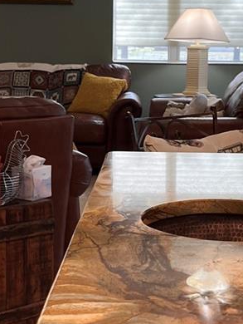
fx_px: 748
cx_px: 153
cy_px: 132
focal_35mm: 80
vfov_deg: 24.4
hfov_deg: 18.4
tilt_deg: -7.7
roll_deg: -0.5
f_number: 1.6
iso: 125
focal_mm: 5.1
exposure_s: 1/120
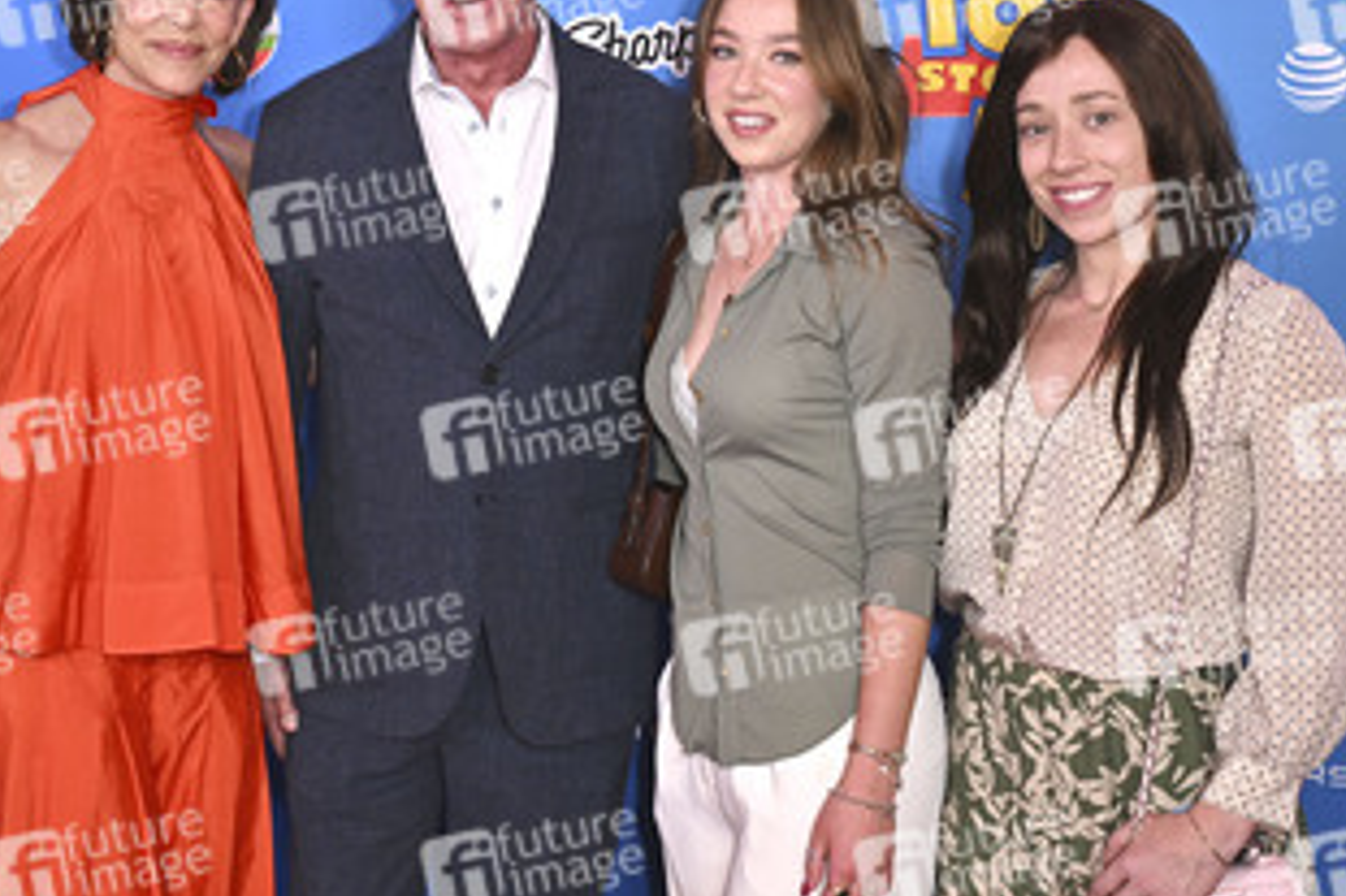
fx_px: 2279
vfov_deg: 22.2
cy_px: 320
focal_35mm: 61
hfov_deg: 32.5
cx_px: 418
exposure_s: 1/250
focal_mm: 42
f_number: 6.3
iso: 1250
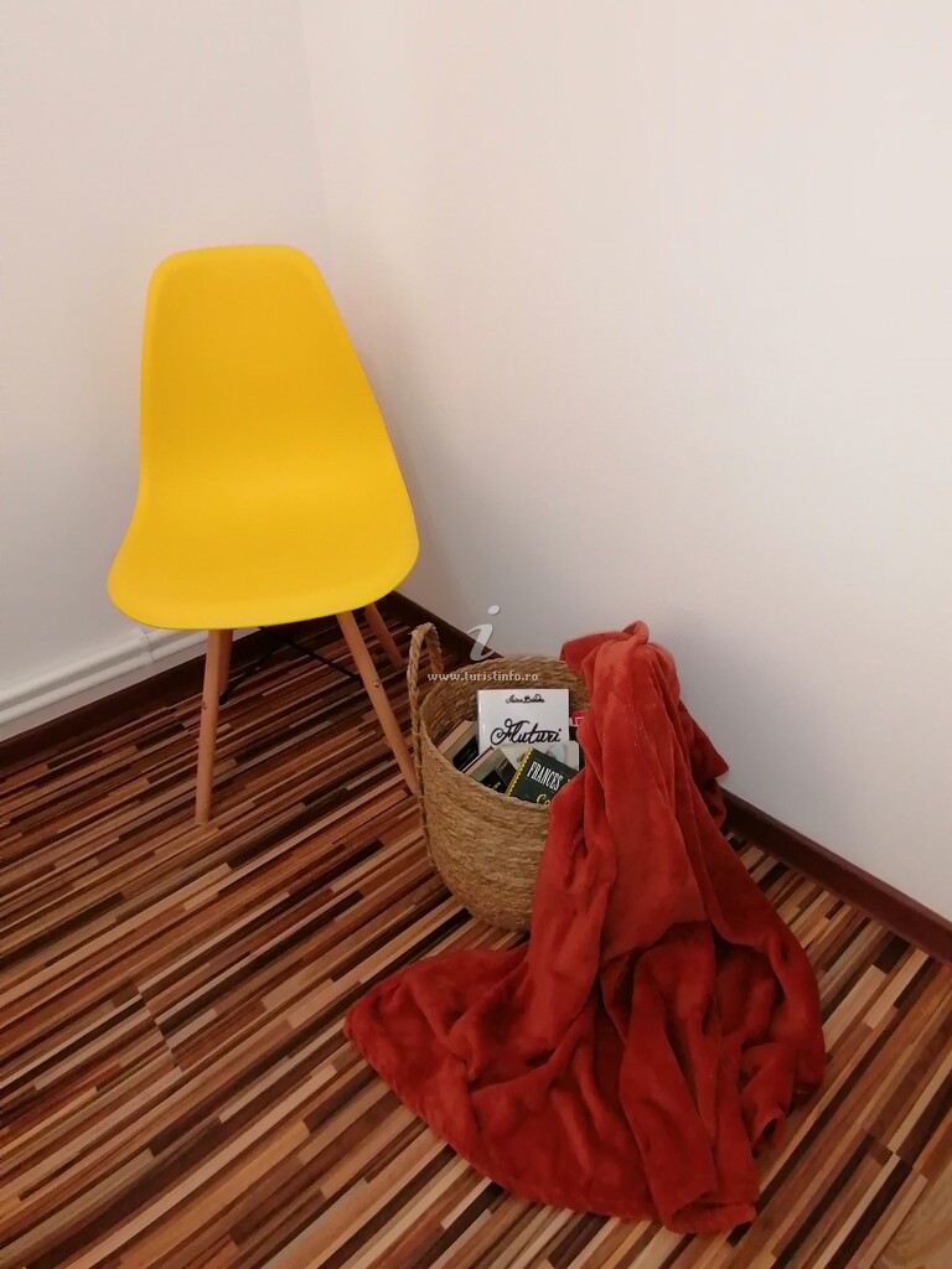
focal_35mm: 22
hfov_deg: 61.1
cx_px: 476
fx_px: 807
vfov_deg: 76.4
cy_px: 634
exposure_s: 1/33.3
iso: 160
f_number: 2.4
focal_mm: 2.7
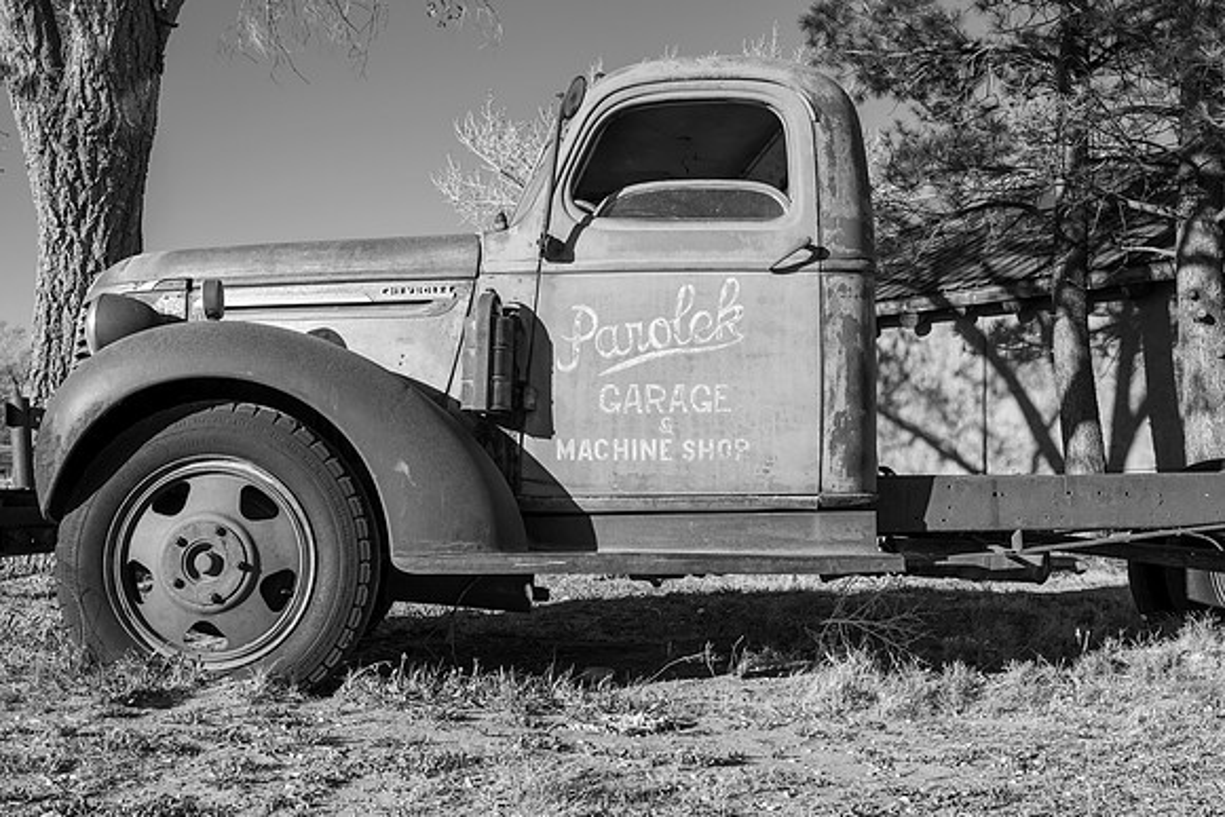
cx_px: 612
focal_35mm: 36
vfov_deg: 36.9
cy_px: 408
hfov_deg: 53.1
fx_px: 1225
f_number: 5
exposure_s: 1/320
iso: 100
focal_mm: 24
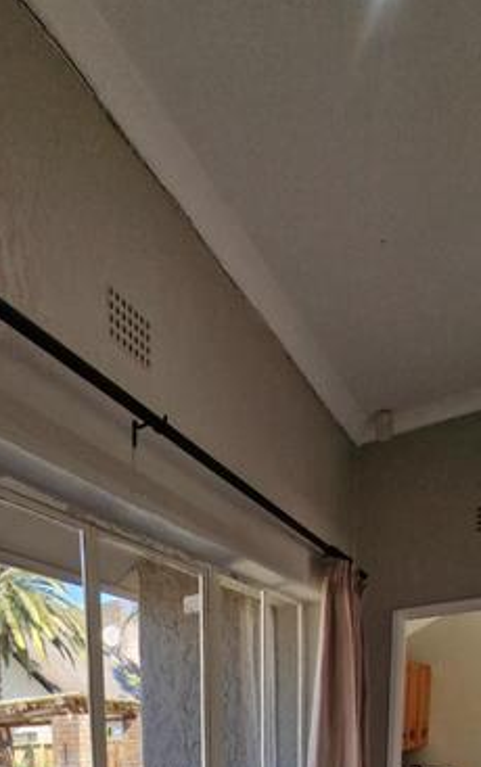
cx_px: 38
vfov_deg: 47.3
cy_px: 828
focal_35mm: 30
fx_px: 628
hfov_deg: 38.7
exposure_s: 1/241
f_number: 2.2
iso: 50
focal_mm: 1.74
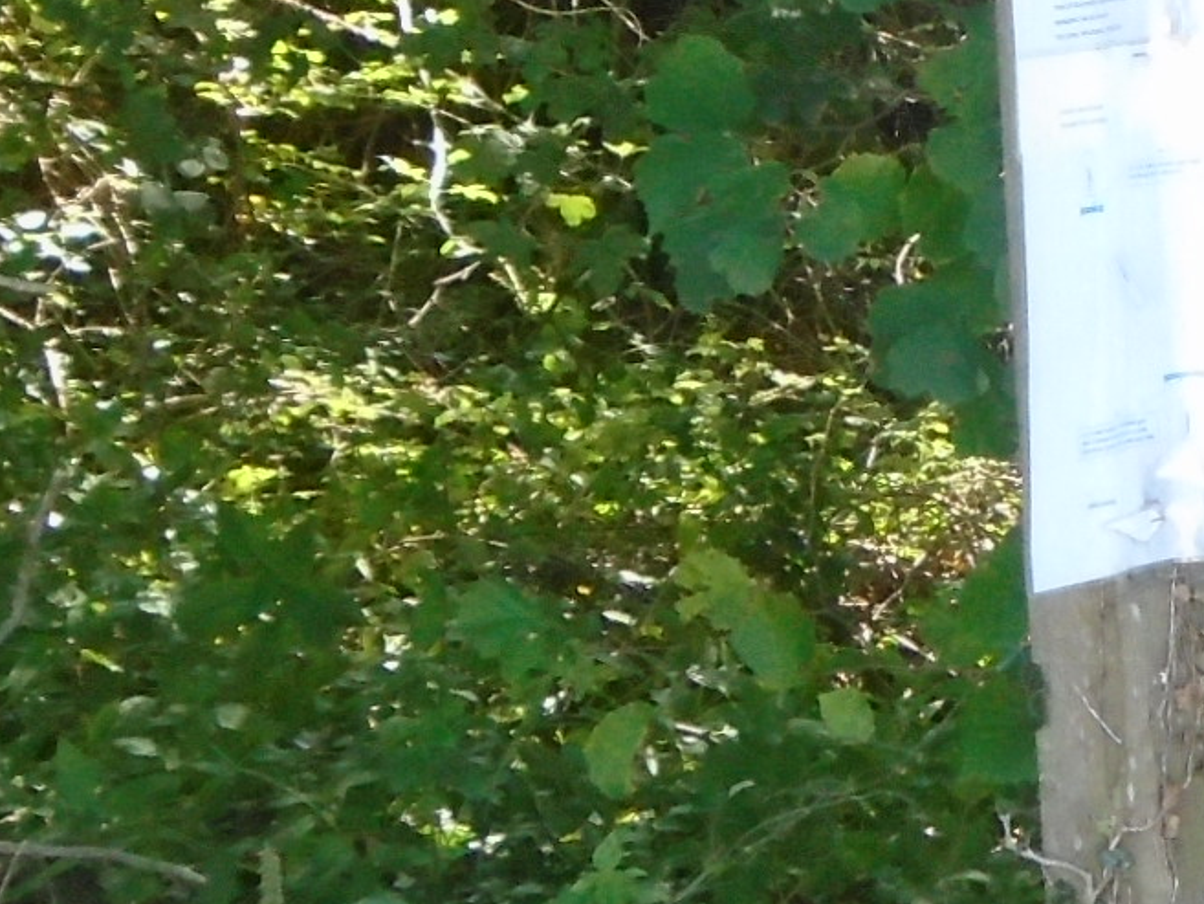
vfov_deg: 10.3
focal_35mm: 142
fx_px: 4940
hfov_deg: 13.1
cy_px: -216
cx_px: 1871
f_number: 3.8
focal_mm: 6.4
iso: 400
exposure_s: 1/125
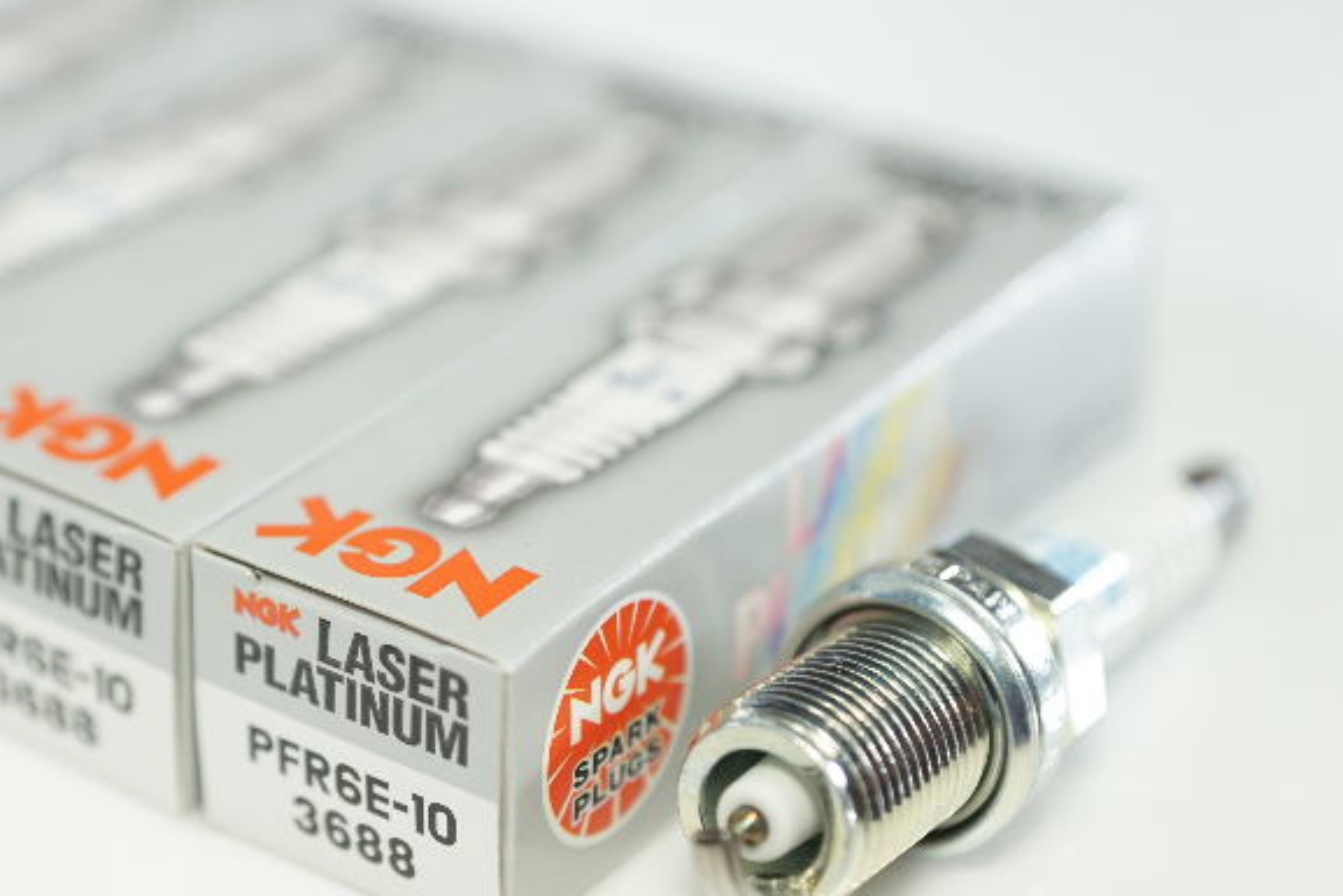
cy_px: 477
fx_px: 4366
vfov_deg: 11.7
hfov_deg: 17.4
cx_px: 337
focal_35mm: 117
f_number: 3.2
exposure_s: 1/40
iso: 100
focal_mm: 50
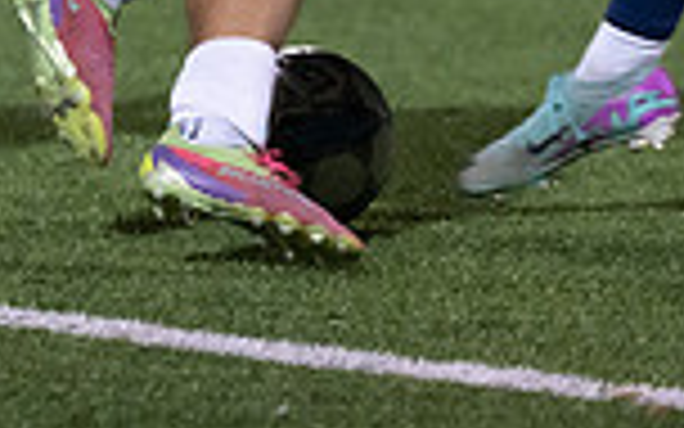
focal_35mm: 787
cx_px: 39
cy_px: -354
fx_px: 14671
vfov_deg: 1.7
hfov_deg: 2.7
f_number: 2.8
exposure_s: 1/1000
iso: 2000
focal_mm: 158
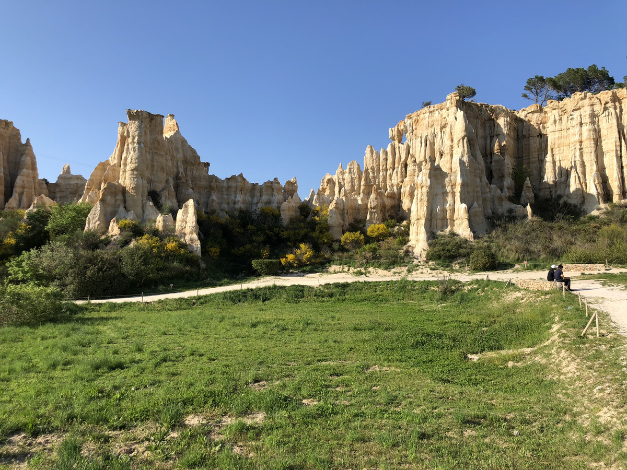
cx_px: 314
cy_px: 235
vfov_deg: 49.7
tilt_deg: +4.3
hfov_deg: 63.4
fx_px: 507
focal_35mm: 28
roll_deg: +1.4
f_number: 1.8
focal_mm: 4
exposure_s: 1/1499
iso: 20
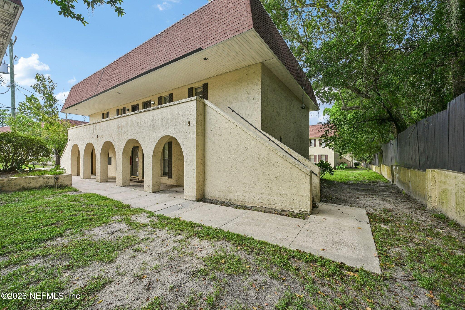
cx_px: 232
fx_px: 181
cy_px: 155
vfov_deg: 81.2
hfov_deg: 104.3
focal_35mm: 14
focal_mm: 14
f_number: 8
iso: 100
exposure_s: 1/90
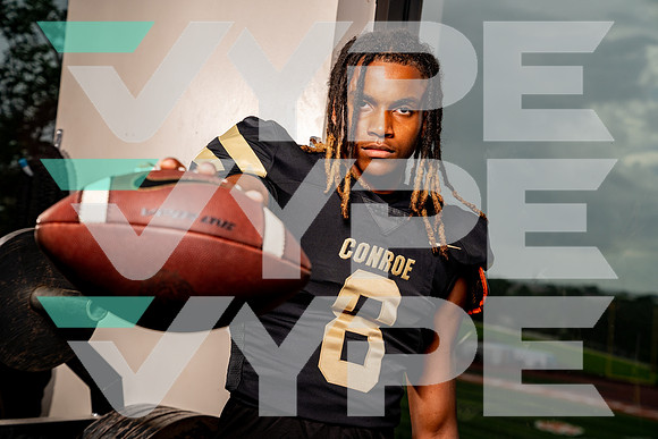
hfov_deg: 31.4
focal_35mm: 64
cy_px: 220
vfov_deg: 21.3
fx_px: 1170
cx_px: 329
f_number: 5.6
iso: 100
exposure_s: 1/320
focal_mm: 64
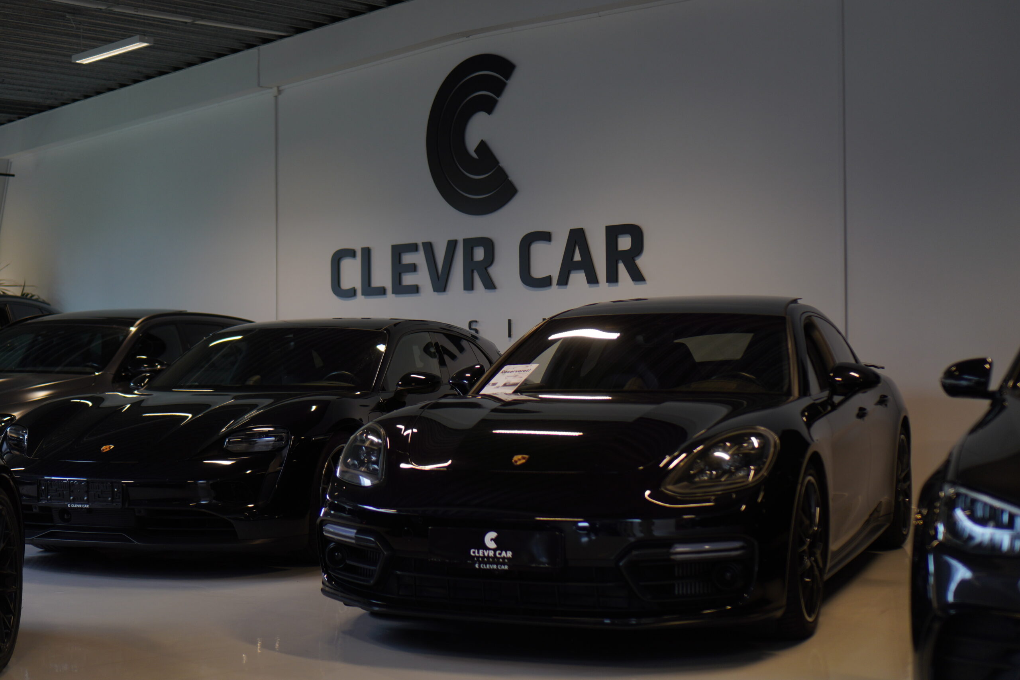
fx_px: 1473
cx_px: 510
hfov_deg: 38.2
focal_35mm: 52
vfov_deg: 26.0
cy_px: 340
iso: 125
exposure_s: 1/160
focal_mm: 35
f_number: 1.8
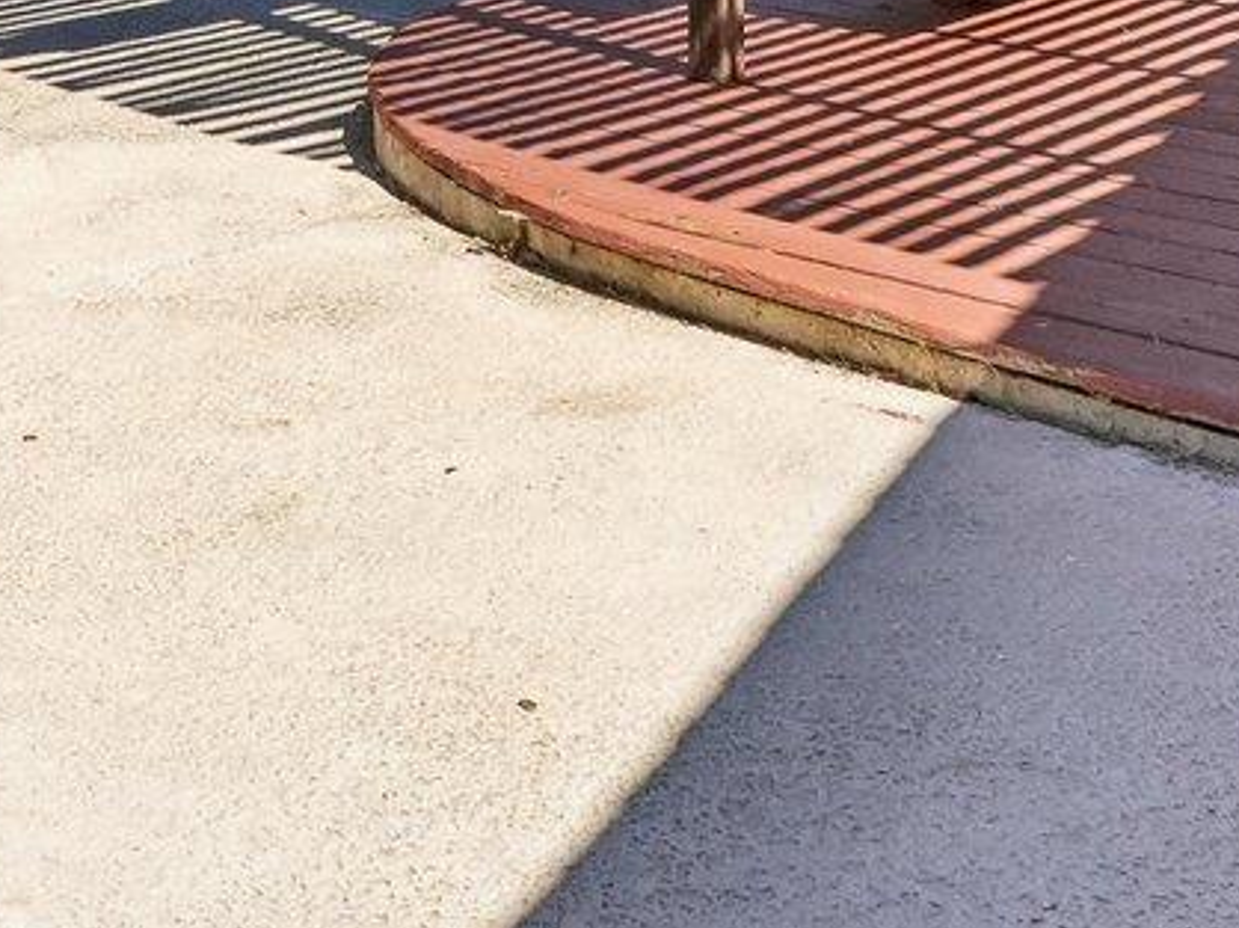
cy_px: -491
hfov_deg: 28.7
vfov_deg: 19.3
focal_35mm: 66
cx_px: 240
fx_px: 2361
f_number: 8
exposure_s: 1/1000
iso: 500
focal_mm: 14
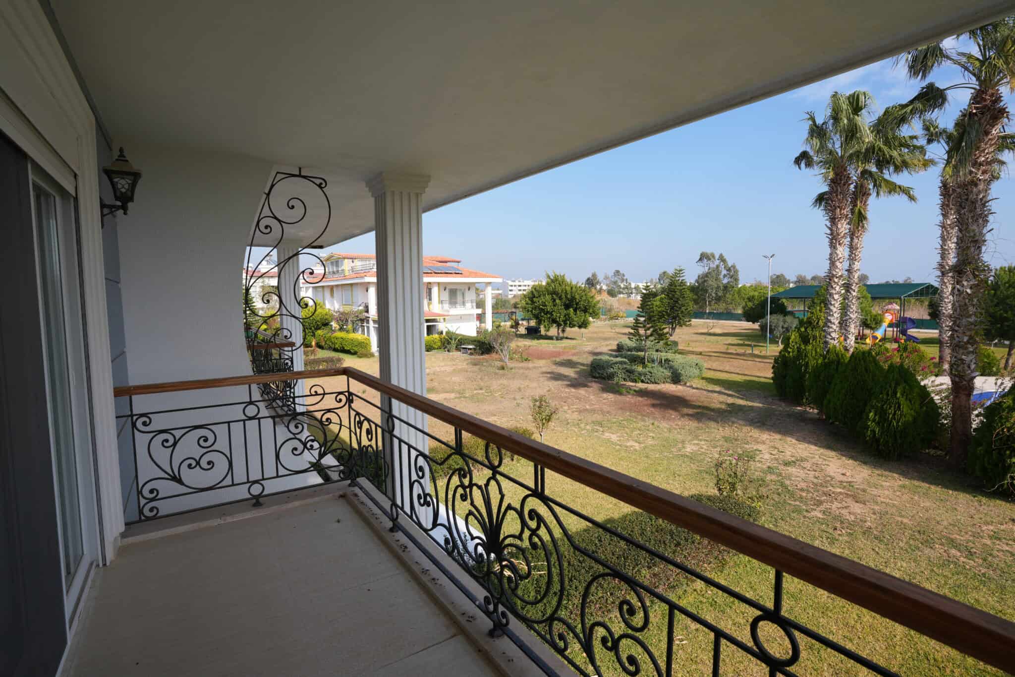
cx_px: 508
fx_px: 479
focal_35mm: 17
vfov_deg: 70.4
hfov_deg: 93.3
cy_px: 338
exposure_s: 1/320
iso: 100
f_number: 5.6
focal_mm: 17
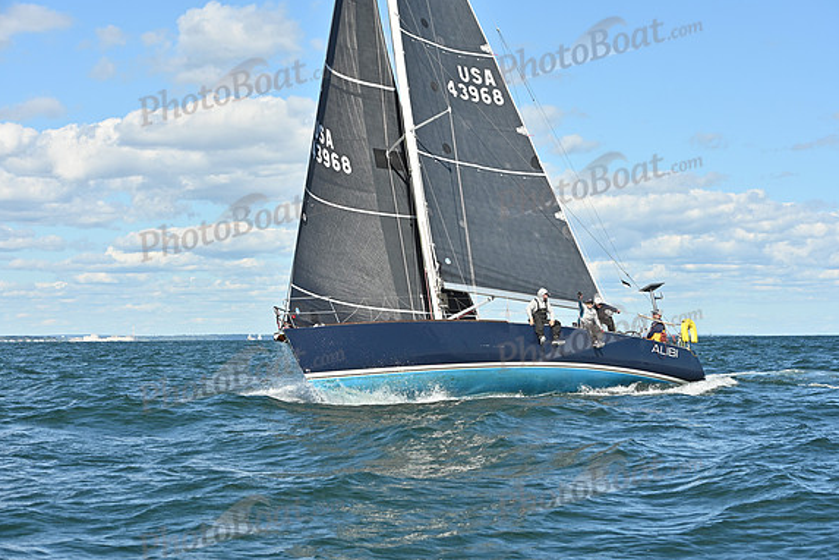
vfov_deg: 16.5
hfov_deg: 24.5
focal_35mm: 83
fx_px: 1934
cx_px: 422
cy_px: 279
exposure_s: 1/1600
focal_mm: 82
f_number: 6.3
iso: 320
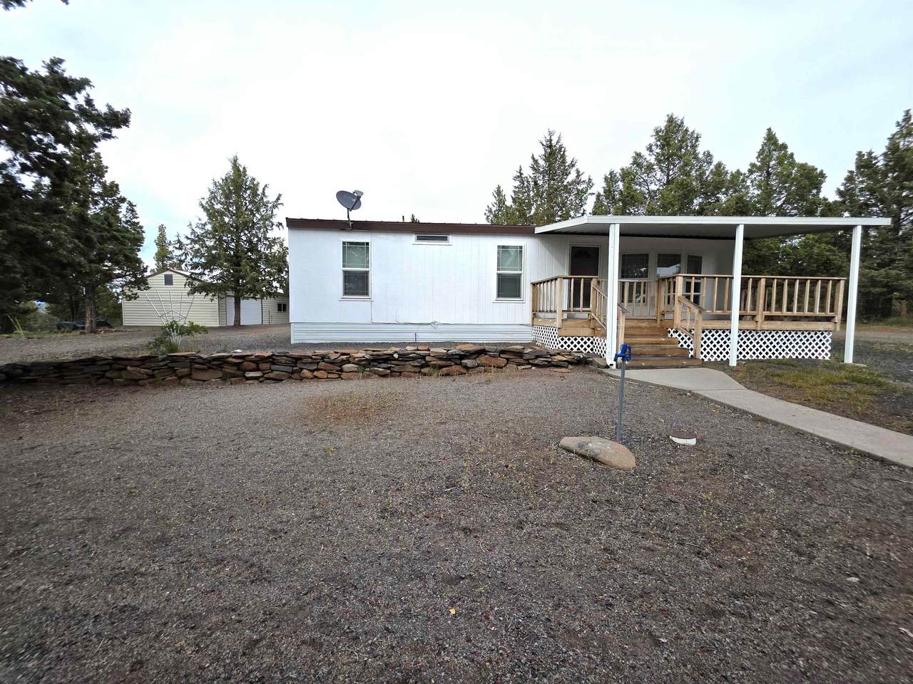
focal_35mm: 13
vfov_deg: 89.9
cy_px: 342
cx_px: 456
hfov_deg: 106.2
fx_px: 343
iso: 40
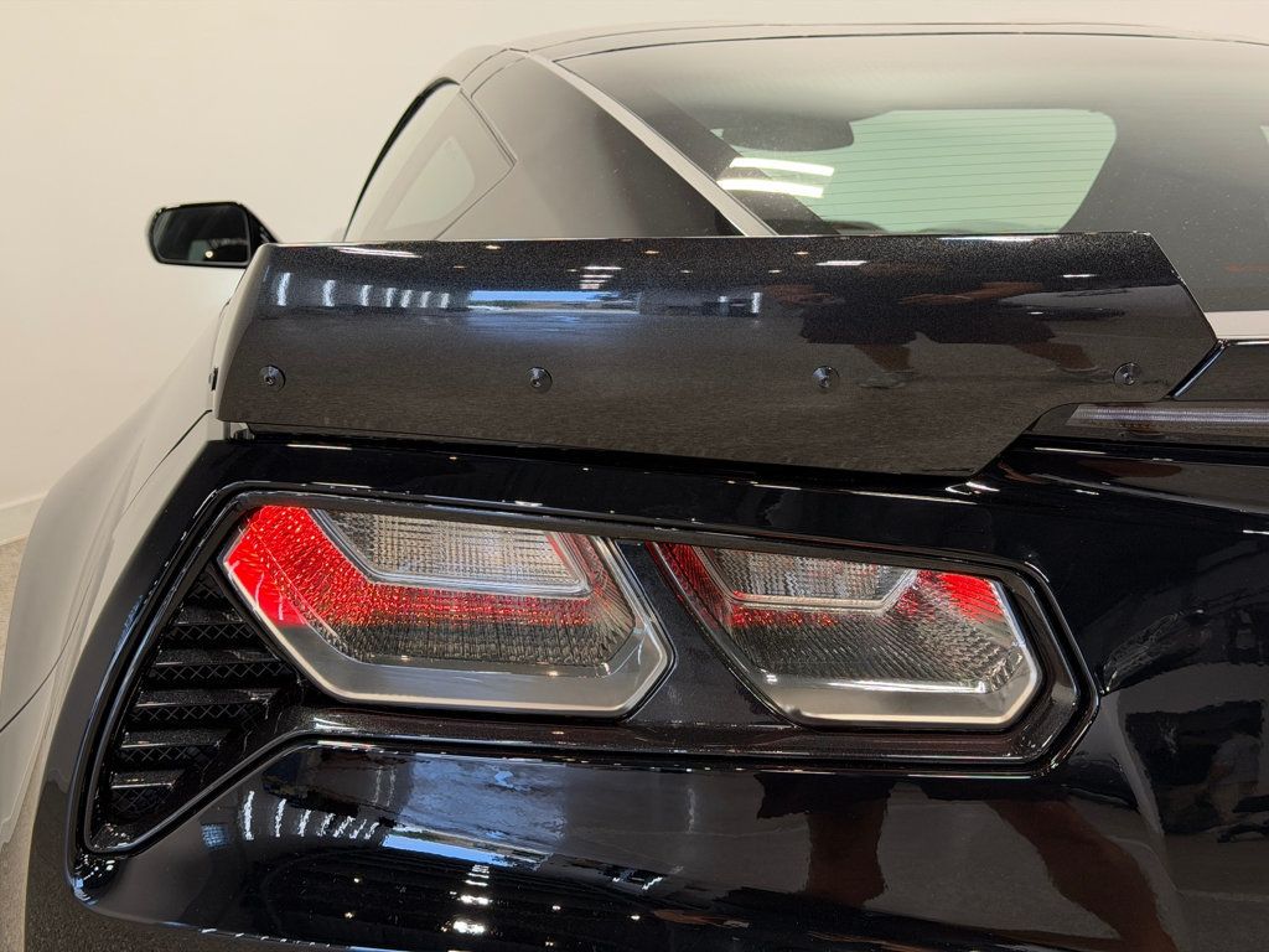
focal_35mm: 48
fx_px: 1760
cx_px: 634
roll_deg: -0.7
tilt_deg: -11.5
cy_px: 476
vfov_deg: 30.3
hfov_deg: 39.7
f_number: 1.78
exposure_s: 1/120
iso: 80
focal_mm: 6.76
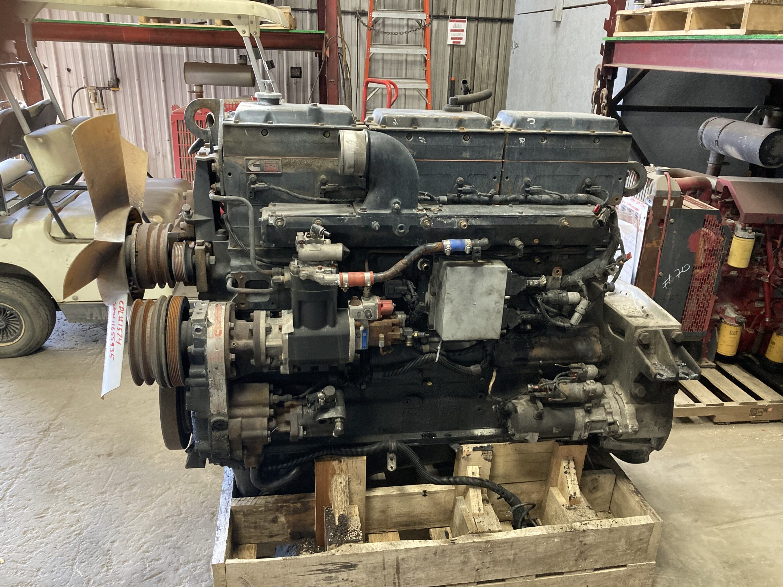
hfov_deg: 63.4
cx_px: 392
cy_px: 294
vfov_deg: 49.7
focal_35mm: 28
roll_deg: -2.3
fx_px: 633
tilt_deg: -22.1
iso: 320
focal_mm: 3.99
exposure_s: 1/60
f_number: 1.8
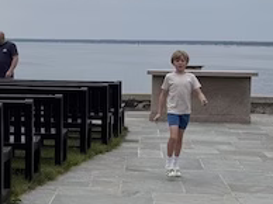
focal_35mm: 99
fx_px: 780
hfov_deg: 19.6
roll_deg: -1.1
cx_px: 49
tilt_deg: -3.2
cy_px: 93
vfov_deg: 14.9
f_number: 1.78
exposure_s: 1/7353
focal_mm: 6.76
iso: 80
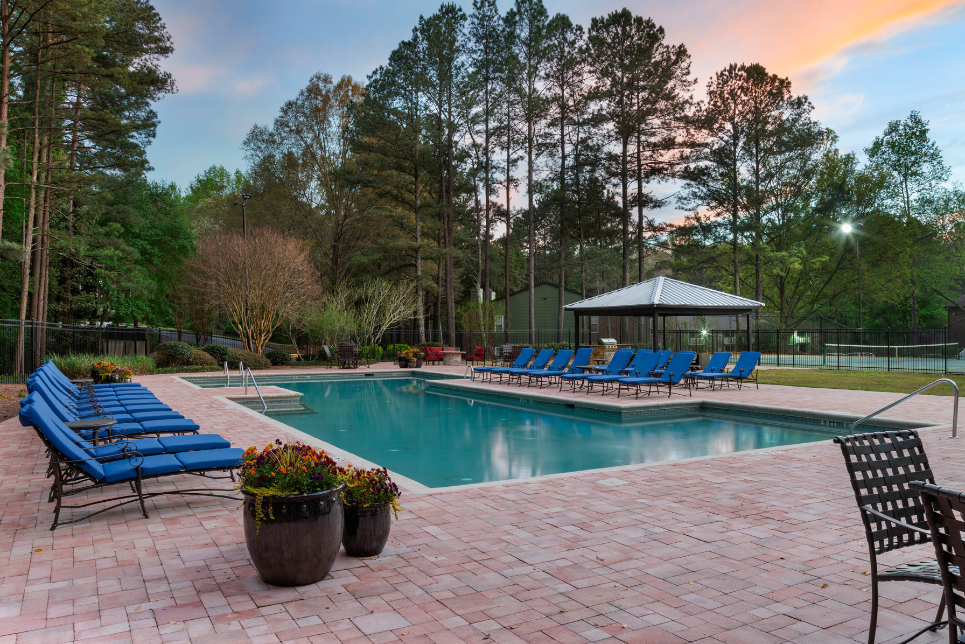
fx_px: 804
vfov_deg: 43.6
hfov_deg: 61.9
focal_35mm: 30
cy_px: 315
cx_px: 489
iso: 50
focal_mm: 28
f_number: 14
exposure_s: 2.5
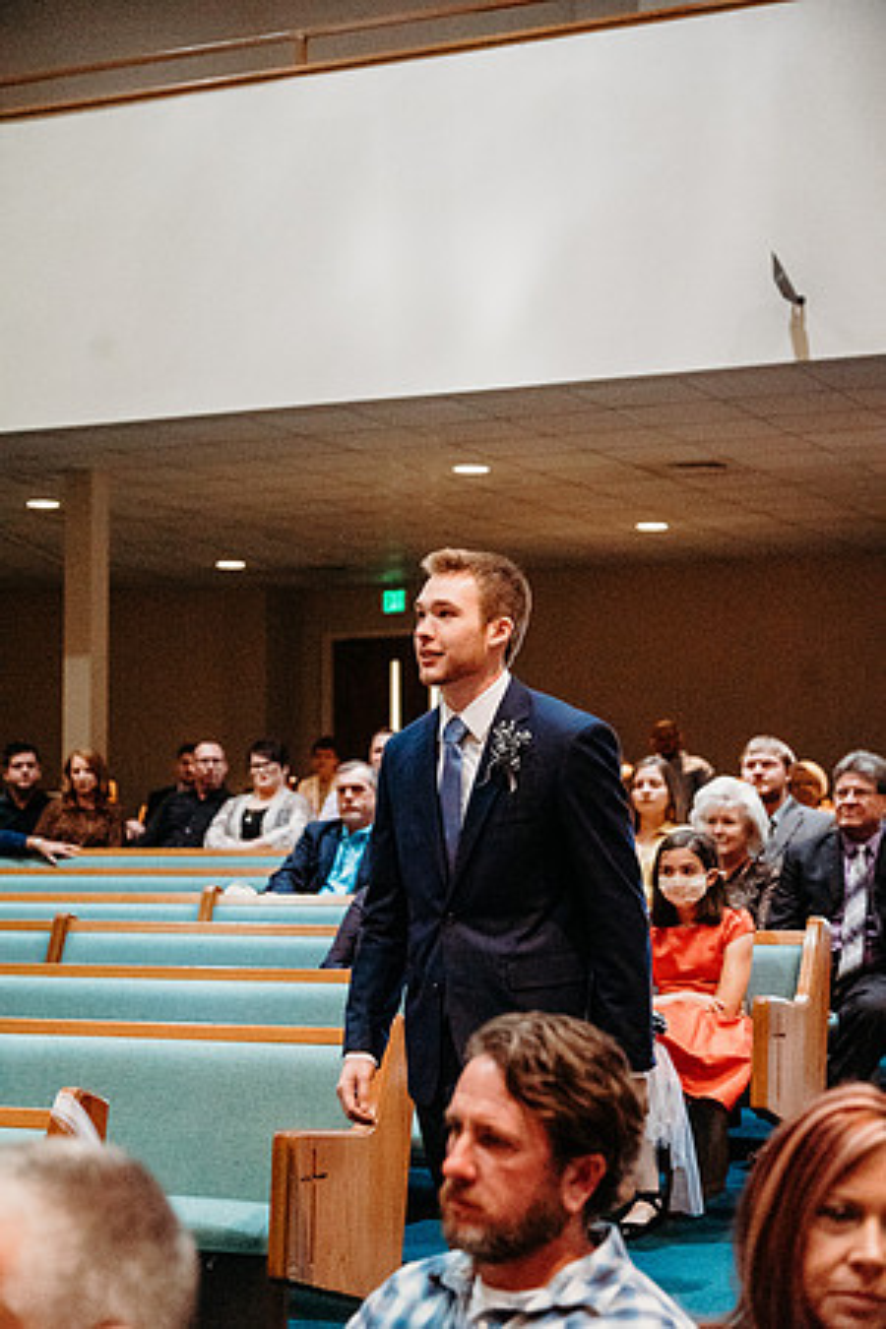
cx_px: 443
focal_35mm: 65
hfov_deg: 20.9
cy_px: 664
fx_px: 2399
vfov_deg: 31.0
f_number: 4
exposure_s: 1/250
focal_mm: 65
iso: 16000
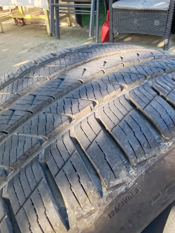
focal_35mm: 33
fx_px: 222
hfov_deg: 42.9
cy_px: 108
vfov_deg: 55.3
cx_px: 87
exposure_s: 1/110
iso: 50
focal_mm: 1.96
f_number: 2.2
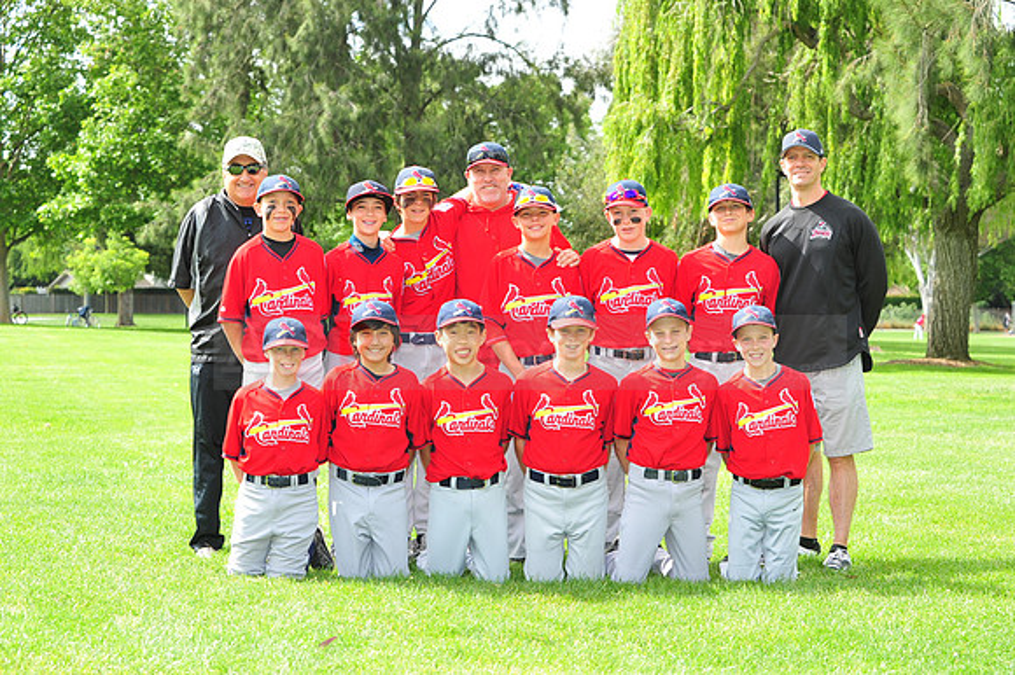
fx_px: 2254
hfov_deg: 25.4
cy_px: 338
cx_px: 508
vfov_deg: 17.0
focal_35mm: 80
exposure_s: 1/320
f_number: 7.1
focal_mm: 80
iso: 320
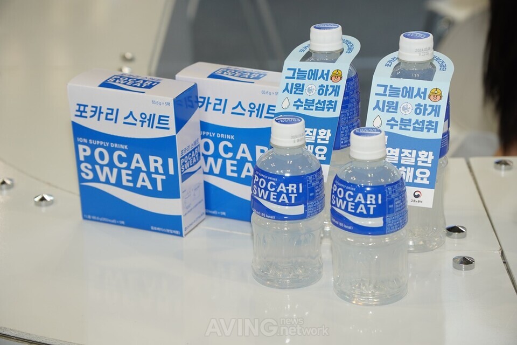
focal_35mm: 88
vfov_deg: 15.4
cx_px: 258
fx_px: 1271
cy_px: 172
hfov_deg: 23.0
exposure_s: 1/160
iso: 400
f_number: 4
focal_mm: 59
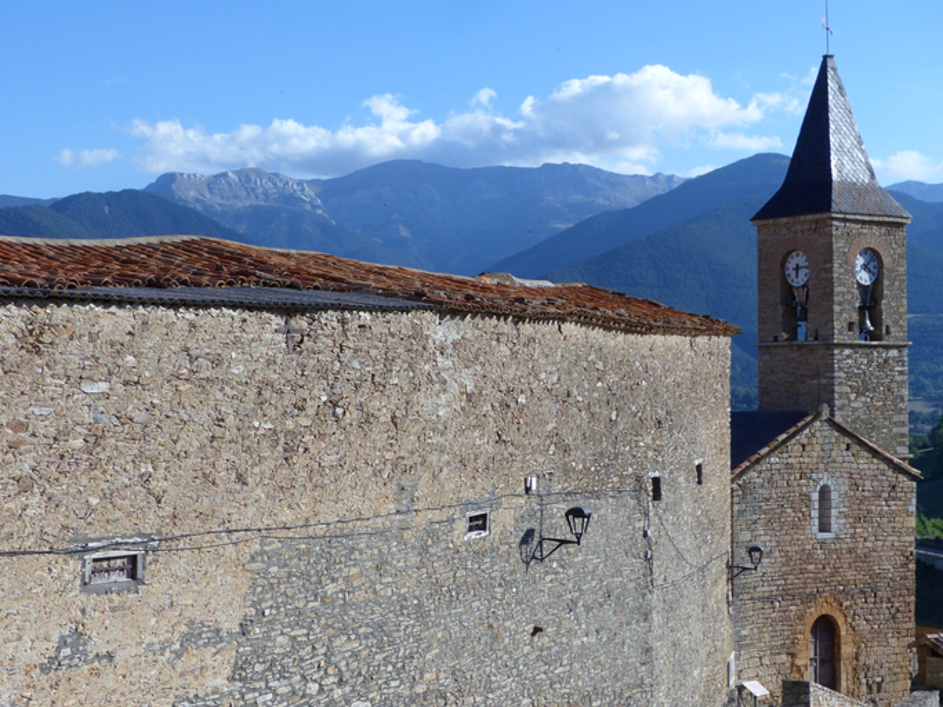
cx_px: 472
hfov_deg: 31.7
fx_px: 1661
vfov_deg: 24.0
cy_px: 354
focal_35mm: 61
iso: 100
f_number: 4
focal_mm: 10.9
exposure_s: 1/1000
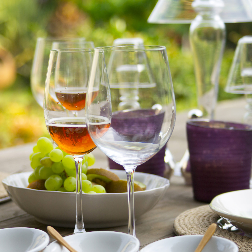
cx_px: 72
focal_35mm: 128
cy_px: 126
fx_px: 1054
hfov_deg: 13.6
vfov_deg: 13.6
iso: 320
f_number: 5.6
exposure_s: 1/500
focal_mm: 100
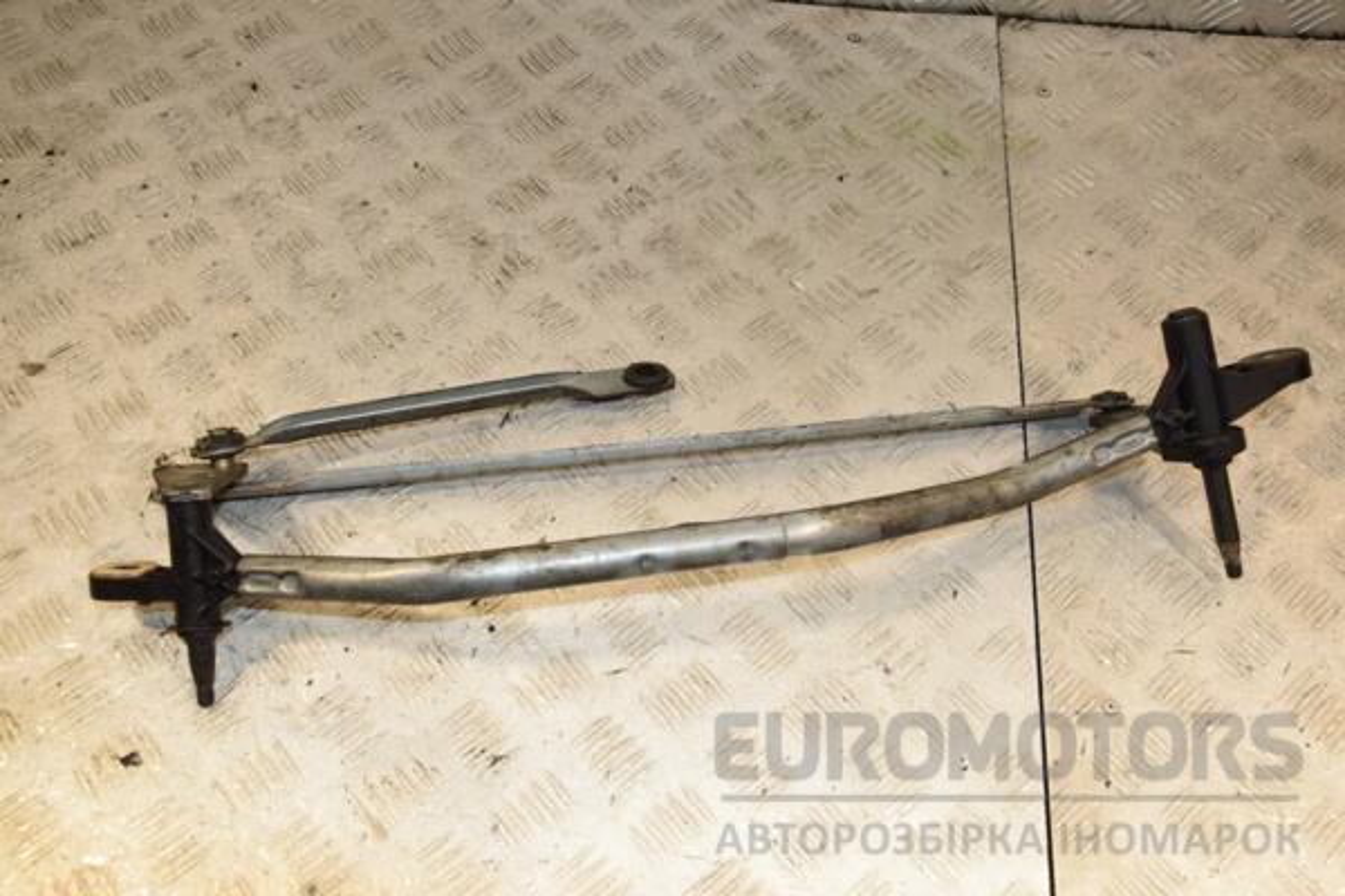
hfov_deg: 53.1
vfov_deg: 36.9
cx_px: 672
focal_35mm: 36
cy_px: 448
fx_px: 1345
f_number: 7.1
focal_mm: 24
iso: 800
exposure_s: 1/200
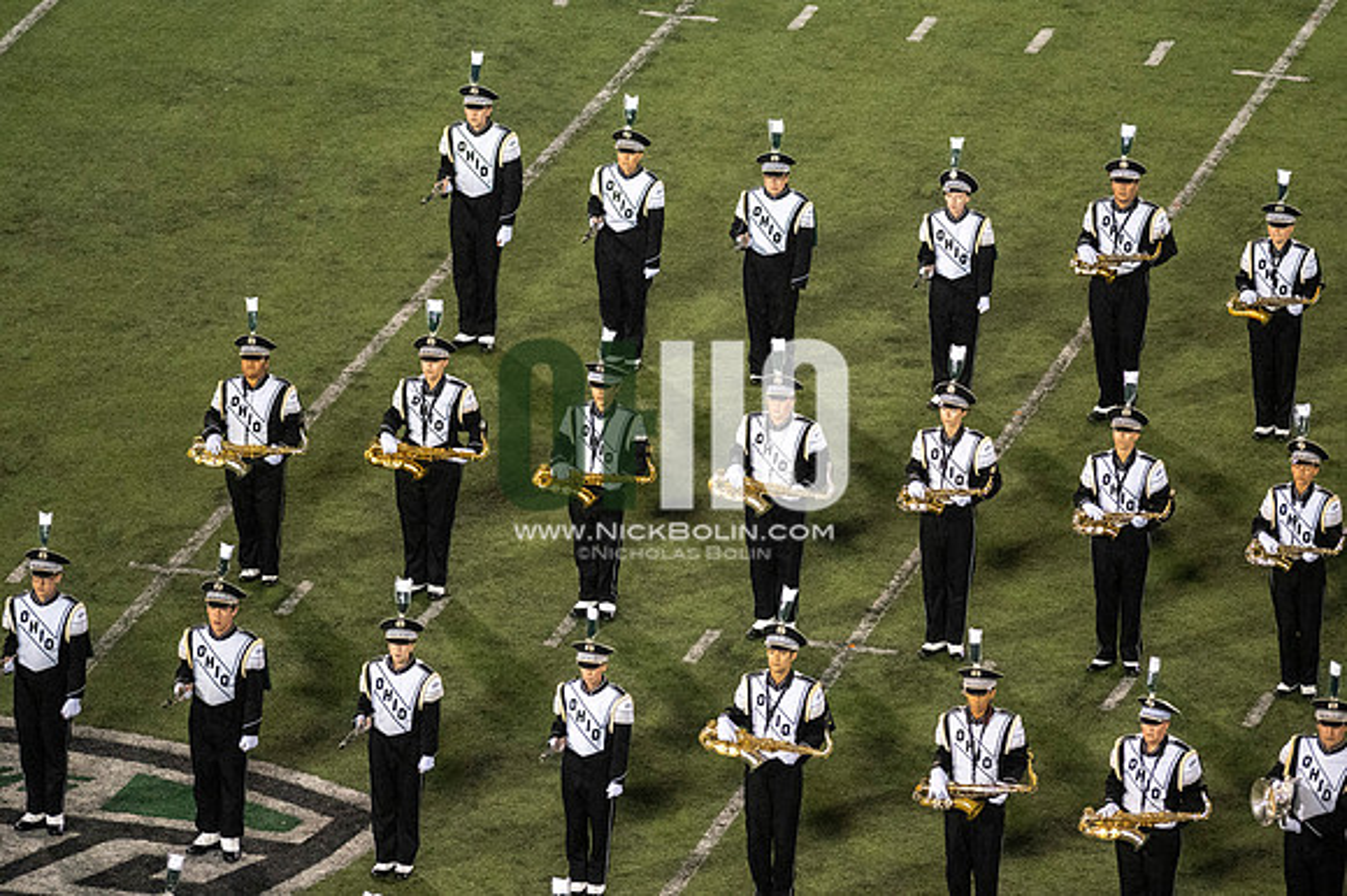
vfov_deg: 4.6
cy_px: 448
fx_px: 11218
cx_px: 674
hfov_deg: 6.9
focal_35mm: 300
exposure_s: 1/2500
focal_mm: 300
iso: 6400
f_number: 2.8
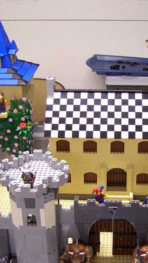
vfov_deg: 37.2
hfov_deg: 21.3
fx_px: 391
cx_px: 108
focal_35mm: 56
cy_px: 131
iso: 80
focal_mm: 6.3
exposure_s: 1/6
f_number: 2.8
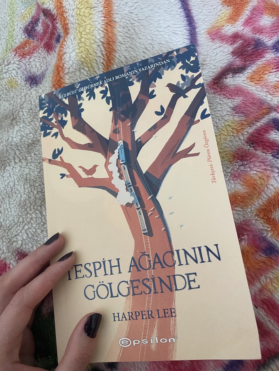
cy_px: 186
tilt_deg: -68.5
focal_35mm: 26
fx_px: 279
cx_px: 140
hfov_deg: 53.1
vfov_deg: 67.3
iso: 125
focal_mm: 4.25
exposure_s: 1/72
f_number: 1.8
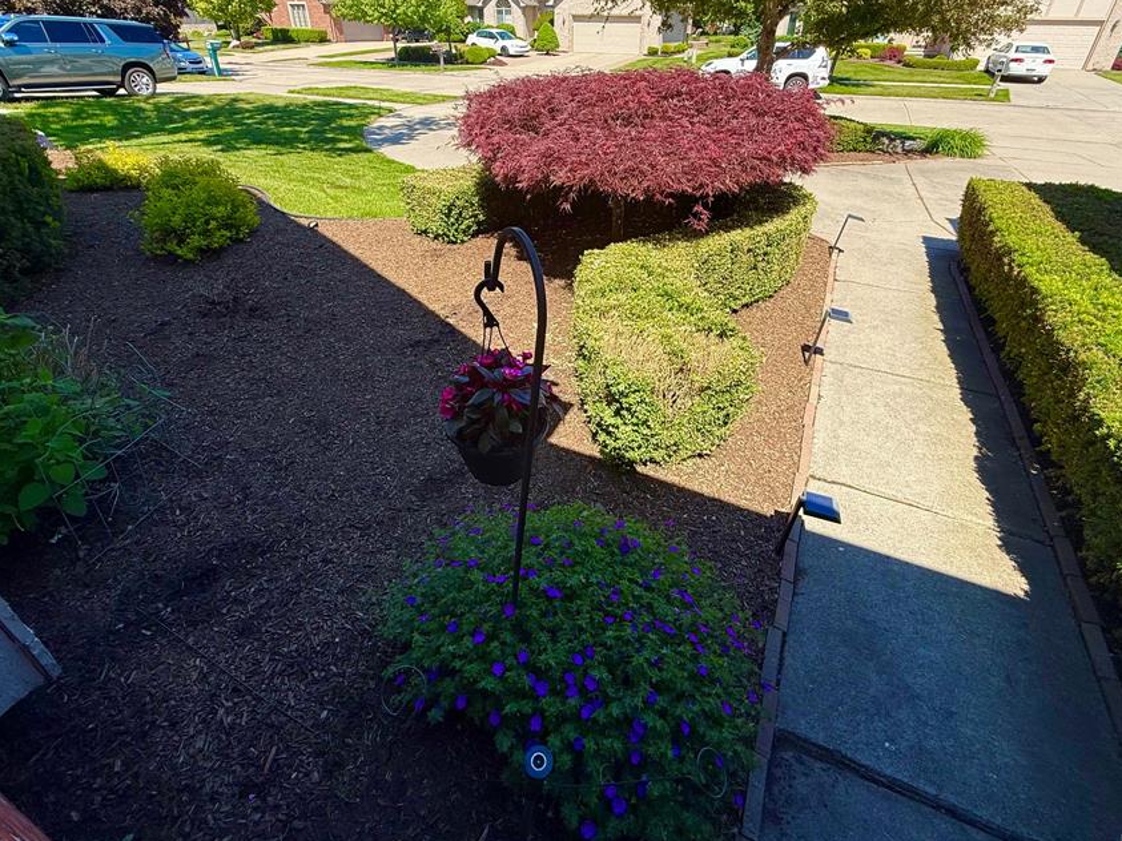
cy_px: 355
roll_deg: -0.7
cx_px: 574
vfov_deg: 74.2
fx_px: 551
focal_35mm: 17
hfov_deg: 91.0
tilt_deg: -31.1
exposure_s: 1/928
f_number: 2.2
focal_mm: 2.22
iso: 50
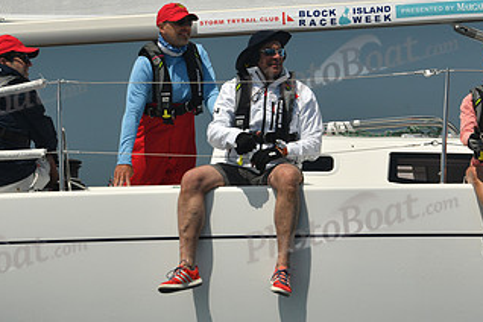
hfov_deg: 13.1
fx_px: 2106
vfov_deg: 8.7
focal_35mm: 157
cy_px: 166
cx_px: 167
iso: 320
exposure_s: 1/640
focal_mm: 86
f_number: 10
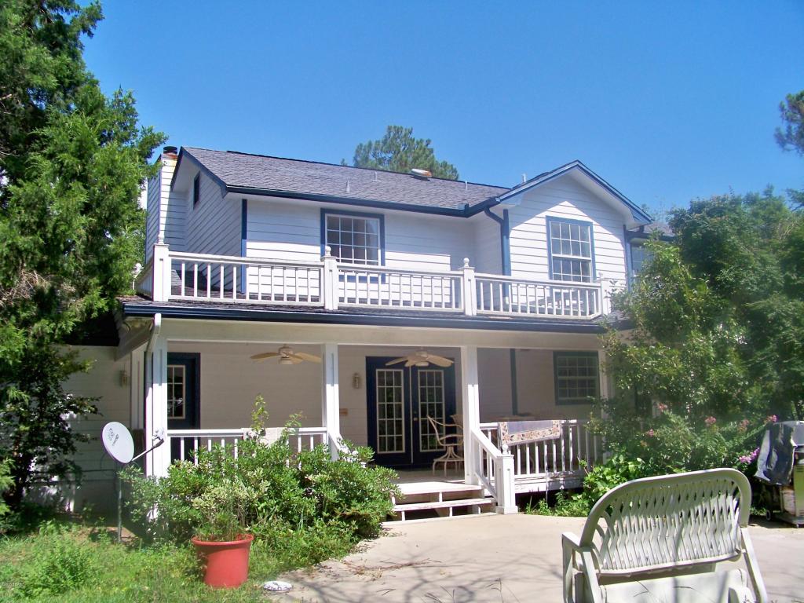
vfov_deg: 42.9
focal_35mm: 33
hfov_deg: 55.4
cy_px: 302
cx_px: 402
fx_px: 766
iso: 100
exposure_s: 1/640
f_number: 4
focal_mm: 5.85
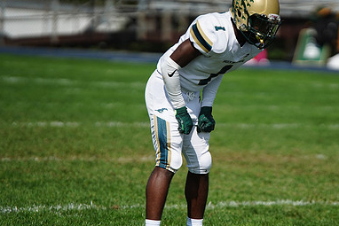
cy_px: 109
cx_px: 226
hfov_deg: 4.5
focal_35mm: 456
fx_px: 4295
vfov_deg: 3.0
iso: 400
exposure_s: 1/8000
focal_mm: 300
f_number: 2.8
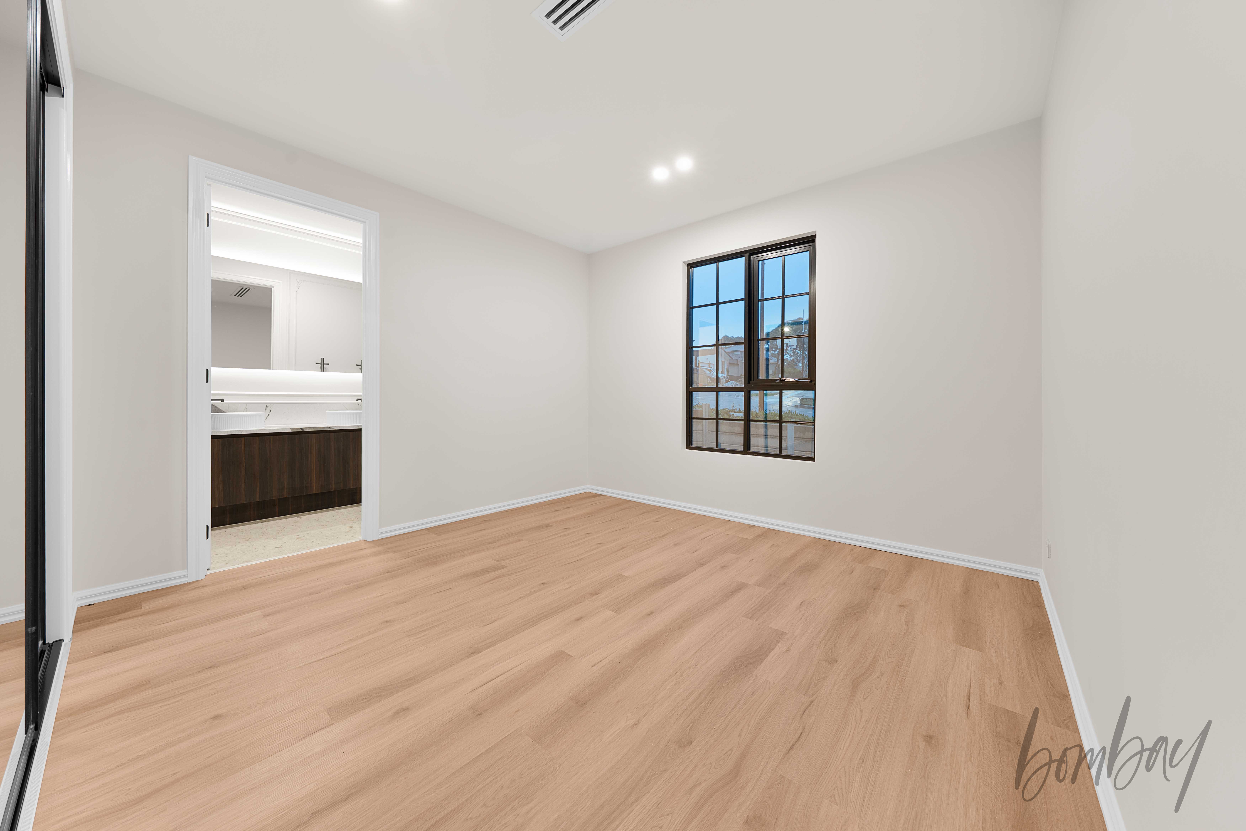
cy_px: 416
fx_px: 415
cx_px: 623
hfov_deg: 112.6
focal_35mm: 12
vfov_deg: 90.0
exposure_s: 1/1.67
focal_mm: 12
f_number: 8
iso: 100
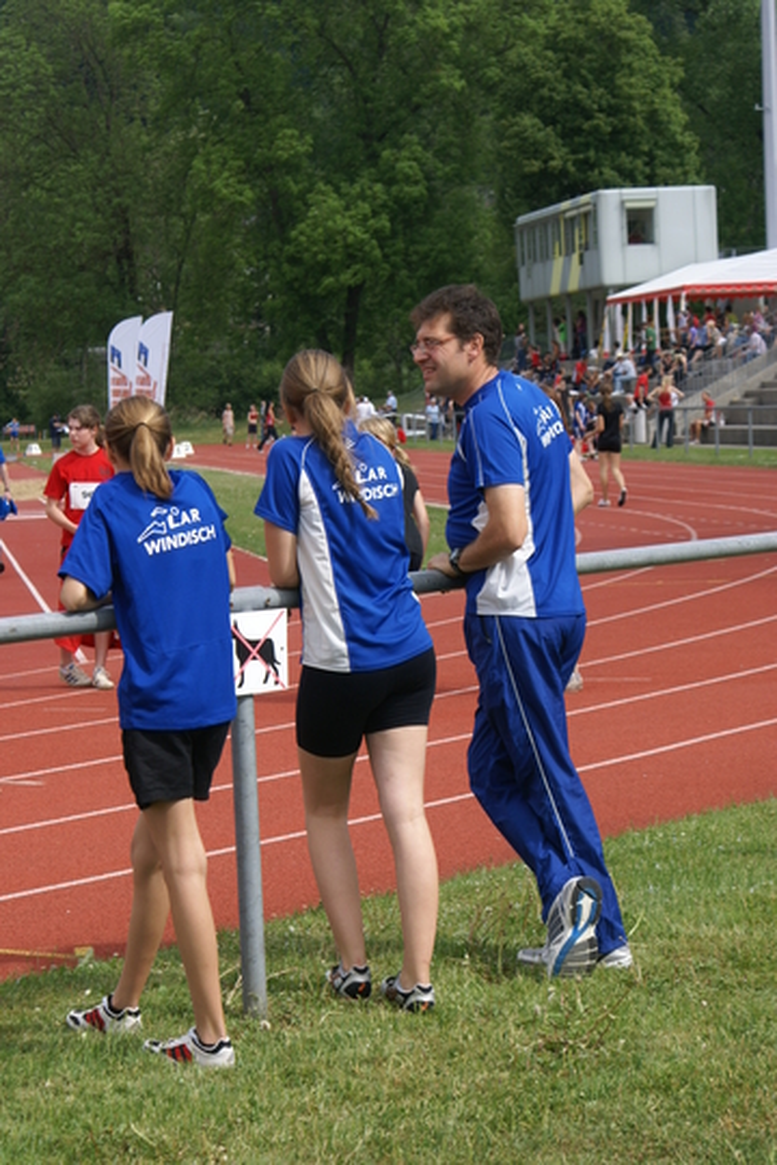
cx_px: 388
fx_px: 3399
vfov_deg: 19.5
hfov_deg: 13.0
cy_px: 582
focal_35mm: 105
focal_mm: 70
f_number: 7.1
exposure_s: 1/200
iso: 100
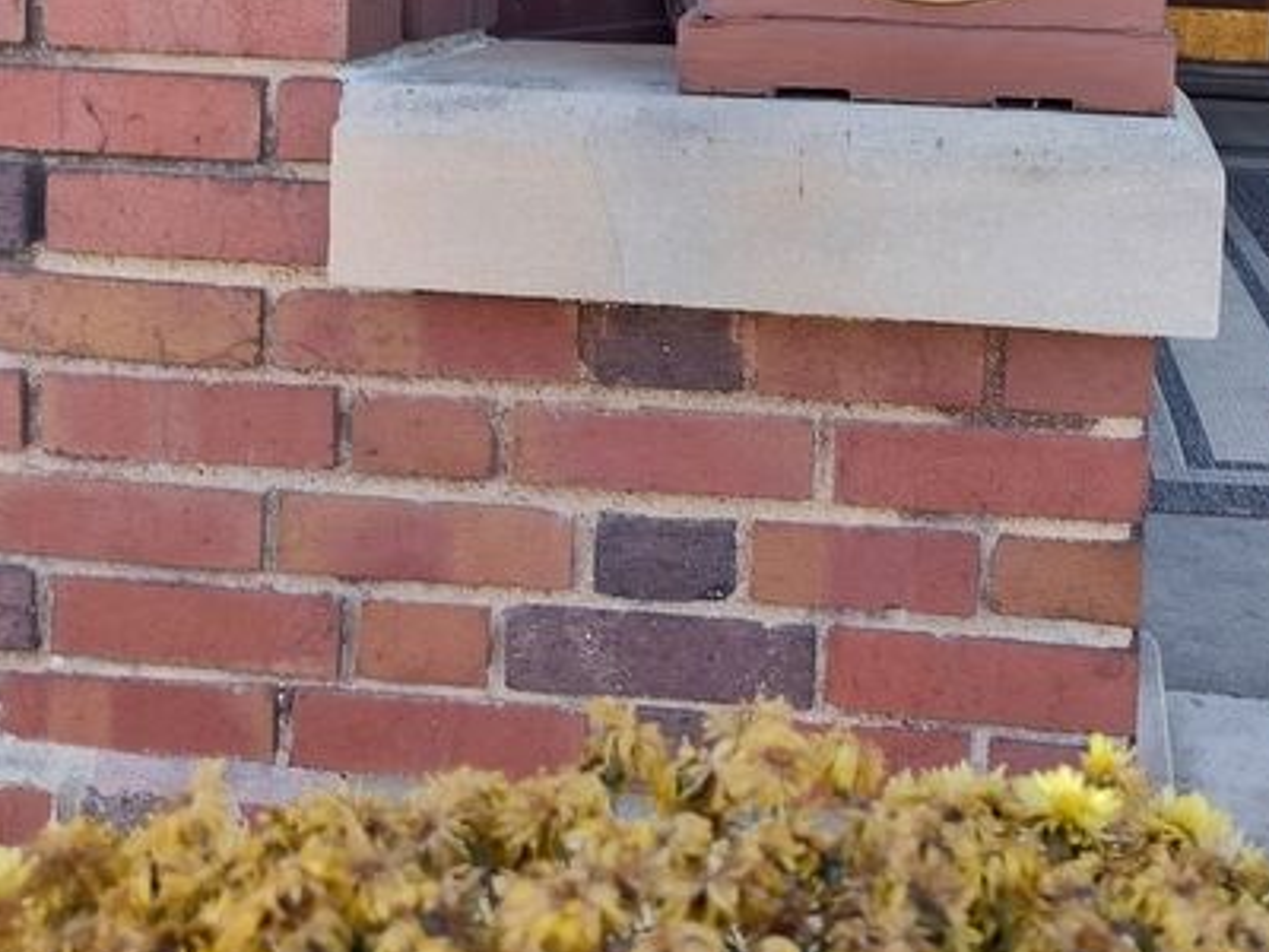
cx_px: 911
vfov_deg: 29.6
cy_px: 22
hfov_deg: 40.4
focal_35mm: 46
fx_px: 1686
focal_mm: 5.56
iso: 102
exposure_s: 1/120
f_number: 1.8
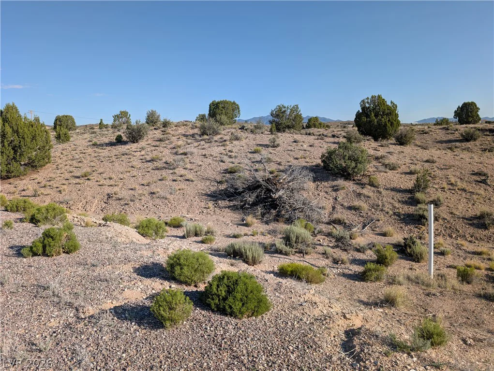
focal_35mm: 24
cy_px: 186
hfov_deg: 71.5
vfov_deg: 56.9
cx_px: 247
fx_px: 343
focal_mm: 6.9
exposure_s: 1/917
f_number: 1.68
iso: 23
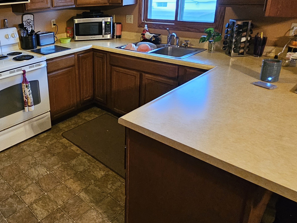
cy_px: 78
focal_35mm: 27
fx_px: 232
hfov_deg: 61.6
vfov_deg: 50.6
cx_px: 74
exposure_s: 1/24
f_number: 2.2
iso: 800
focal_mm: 2.2
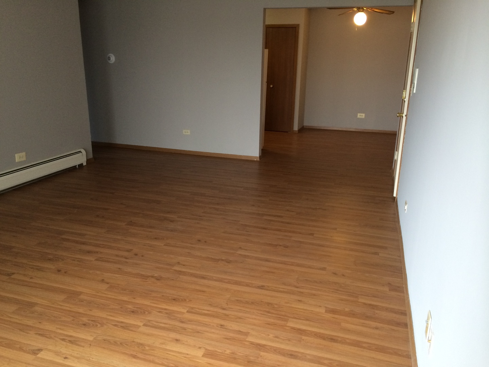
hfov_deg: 60.0
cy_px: 184
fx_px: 424
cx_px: 244
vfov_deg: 46.8
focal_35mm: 30
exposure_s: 1/30
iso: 125
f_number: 2.2
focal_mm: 4.12
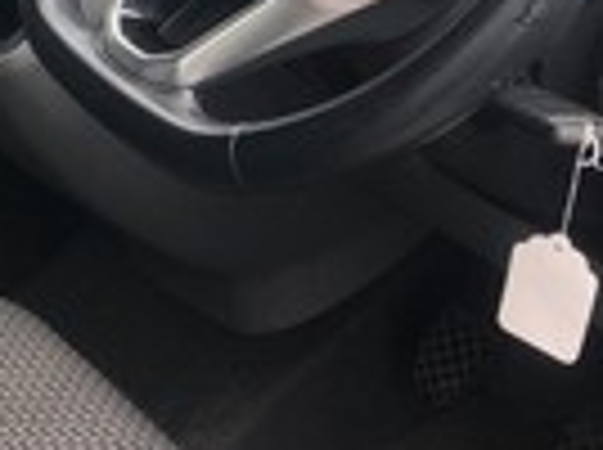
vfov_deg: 19.2
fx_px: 1269
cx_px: 112
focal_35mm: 73
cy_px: -54
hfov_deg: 26.2
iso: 25
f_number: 1.8
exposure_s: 1/30
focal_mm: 4
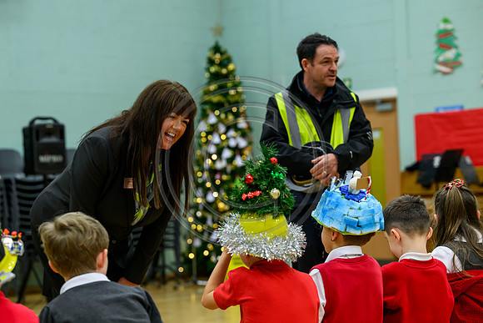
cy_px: 162
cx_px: 242
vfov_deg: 14.1
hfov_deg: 21.0
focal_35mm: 97
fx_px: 1302
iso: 2500
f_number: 4
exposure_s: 1/200
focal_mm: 97
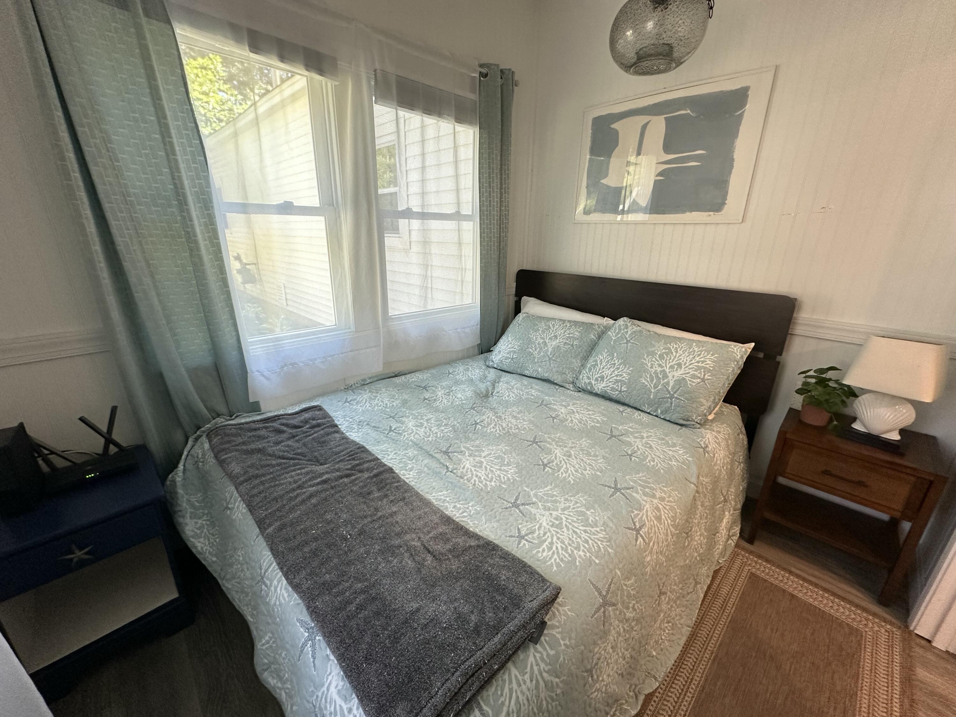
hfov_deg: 102.1
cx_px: 478
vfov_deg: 85.7
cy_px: 358
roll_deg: -1.4
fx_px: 387
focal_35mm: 14
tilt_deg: -18.9
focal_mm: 2.22
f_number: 2.2
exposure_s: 1/120
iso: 200
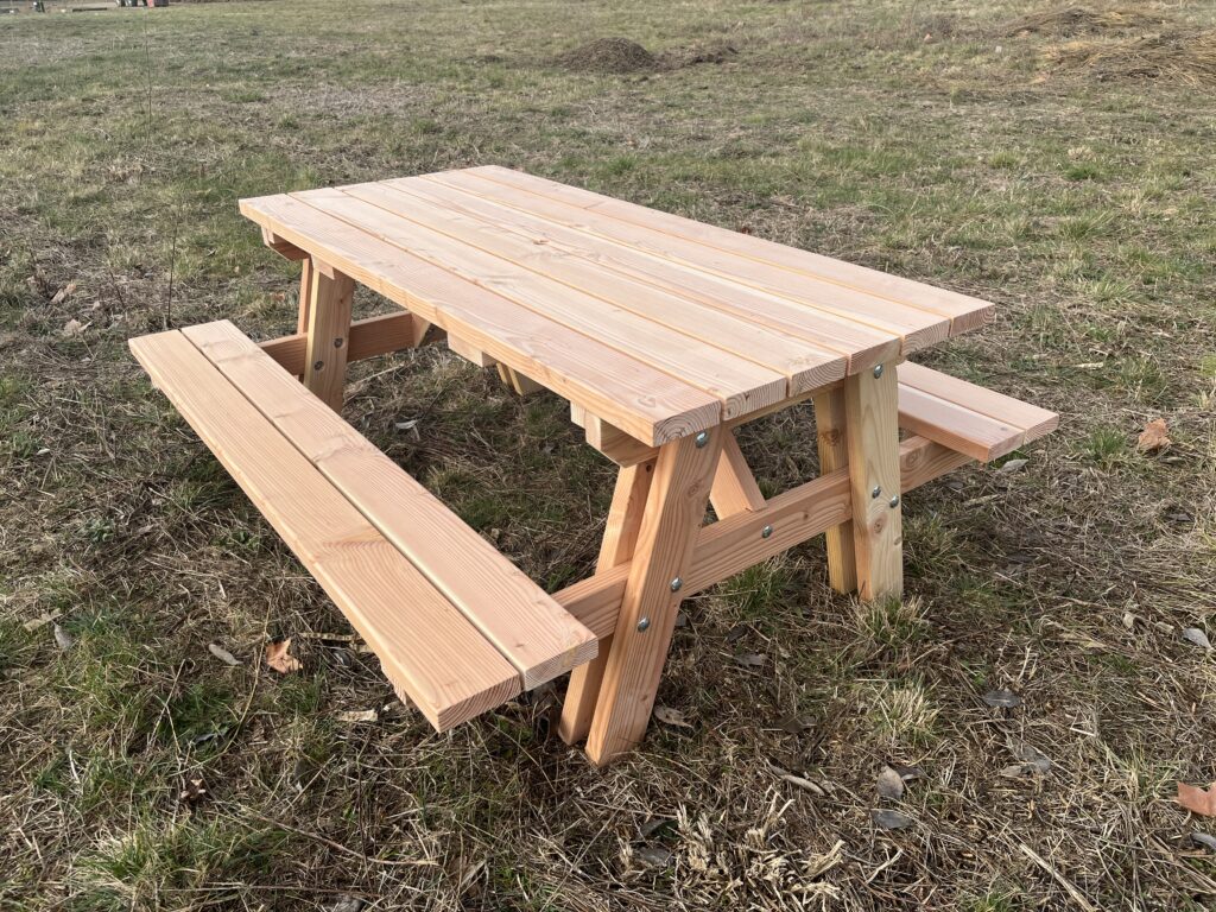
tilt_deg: -25.5
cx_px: 608
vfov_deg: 53.1
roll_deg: -0.9
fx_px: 913
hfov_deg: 67.3
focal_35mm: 26
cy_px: 456
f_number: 1.6
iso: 50
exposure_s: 1/1647
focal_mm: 5.1
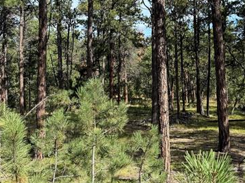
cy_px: 64
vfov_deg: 33.3
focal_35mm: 43
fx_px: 304
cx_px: 152
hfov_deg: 43.6
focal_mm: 6.76
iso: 80
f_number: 1.78
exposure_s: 1/1437
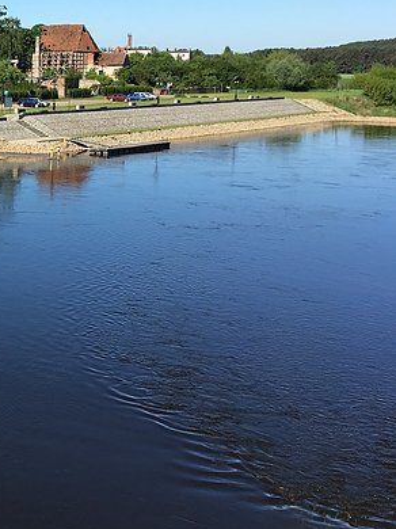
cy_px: 146
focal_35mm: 67
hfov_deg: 19.0
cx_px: -213
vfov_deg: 28.6
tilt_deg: -4.8
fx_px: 1023
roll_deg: -0.5
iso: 25
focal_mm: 4.15
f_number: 2.2
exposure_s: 1/1538
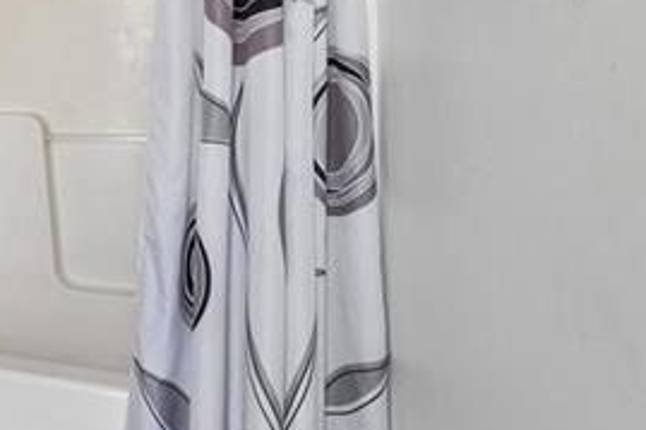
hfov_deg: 39.1
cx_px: -103
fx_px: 681
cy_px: 55
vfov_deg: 33.4
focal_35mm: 38
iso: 800
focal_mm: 16
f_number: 11
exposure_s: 1/20
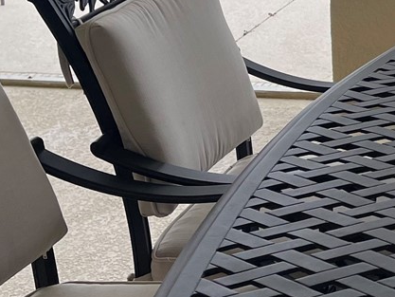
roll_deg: -2.5
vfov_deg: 15.0
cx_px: 635
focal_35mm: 96
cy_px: -24
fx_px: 1096
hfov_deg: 17.7
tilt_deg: -15.0
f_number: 1.6
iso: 32
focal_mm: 5.1
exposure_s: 1/969
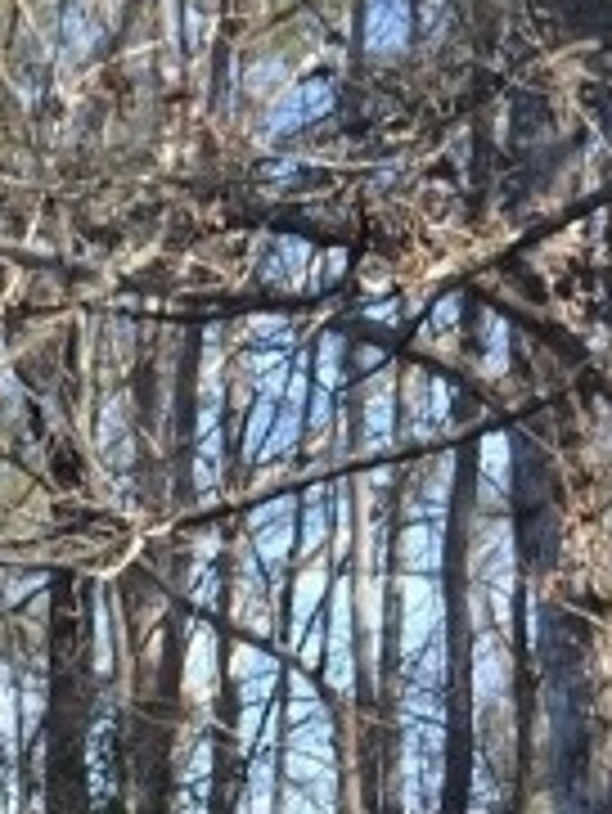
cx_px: -504
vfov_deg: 8.1
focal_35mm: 232
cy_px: 1704
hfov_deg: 6.3
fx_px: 5462
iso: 100
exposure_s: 1/125
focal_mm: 38
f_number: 5.6
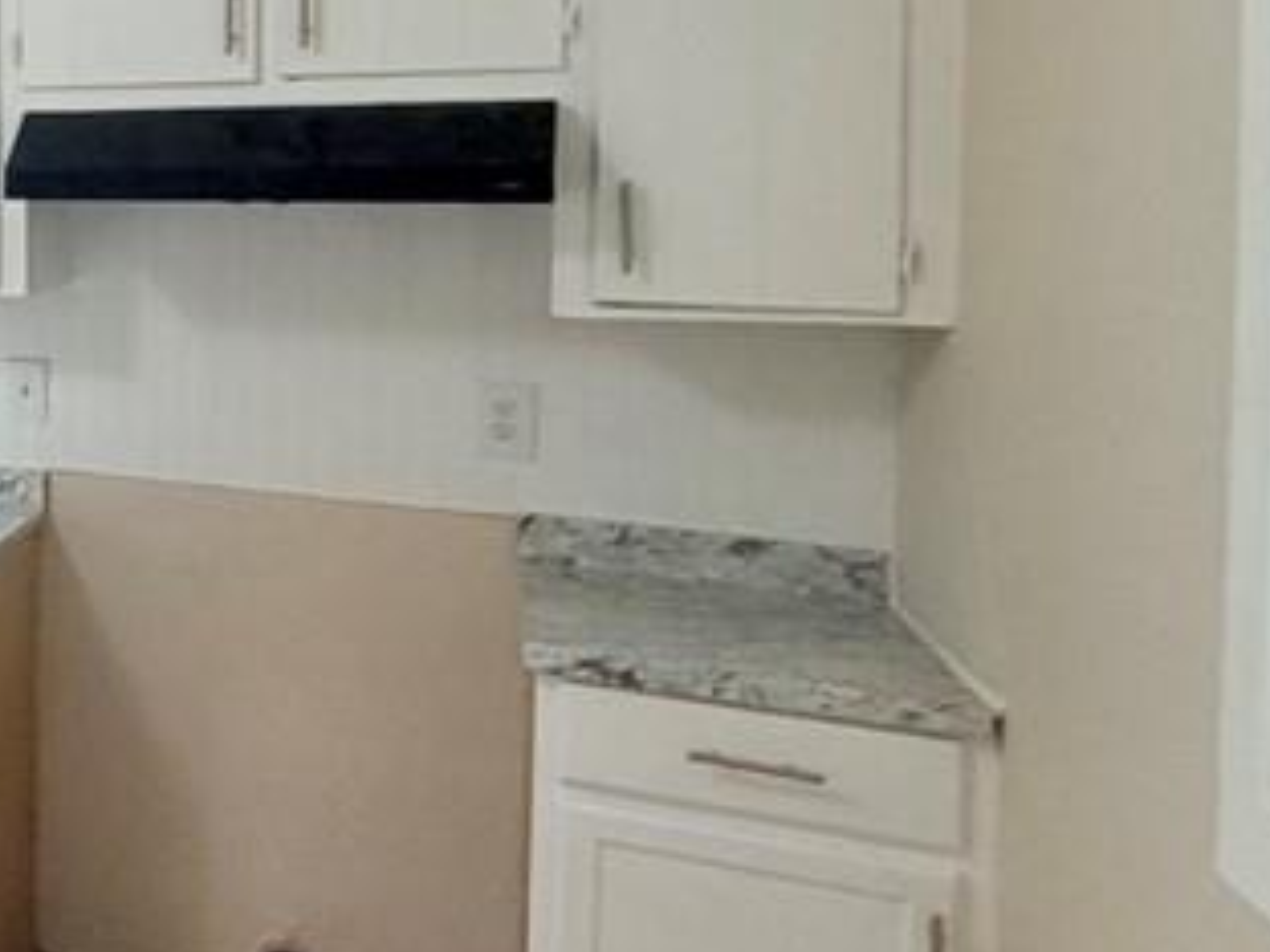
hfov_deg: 27.5
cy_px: 187
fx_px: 1688
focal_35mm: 46
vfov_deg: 30.7
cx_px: -655
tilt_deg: +0.1
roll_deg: +0.5
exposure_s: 1/60
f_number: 2.2
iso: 200
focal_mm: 2.22
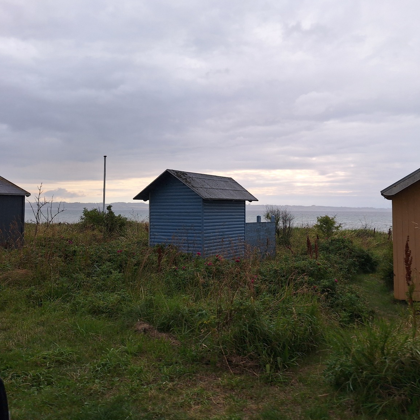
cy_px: 207
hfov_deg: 56.8
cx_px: 256
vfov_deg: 57.3
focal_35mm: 28
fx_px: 384
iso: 40
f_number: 1.8
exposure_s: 1/754
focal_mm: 5.54
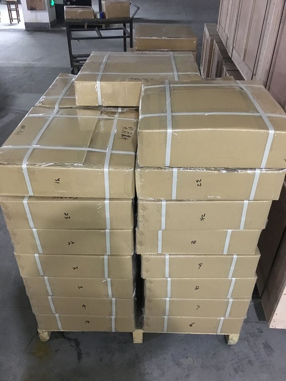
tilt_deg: -35.7
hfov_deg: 48.2
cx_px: 143
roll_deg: -1.8
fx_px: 319
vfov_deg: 61.7
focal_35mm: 29
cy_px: 190
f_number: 2.2
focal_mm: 4.15
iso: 640
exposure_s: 1/17
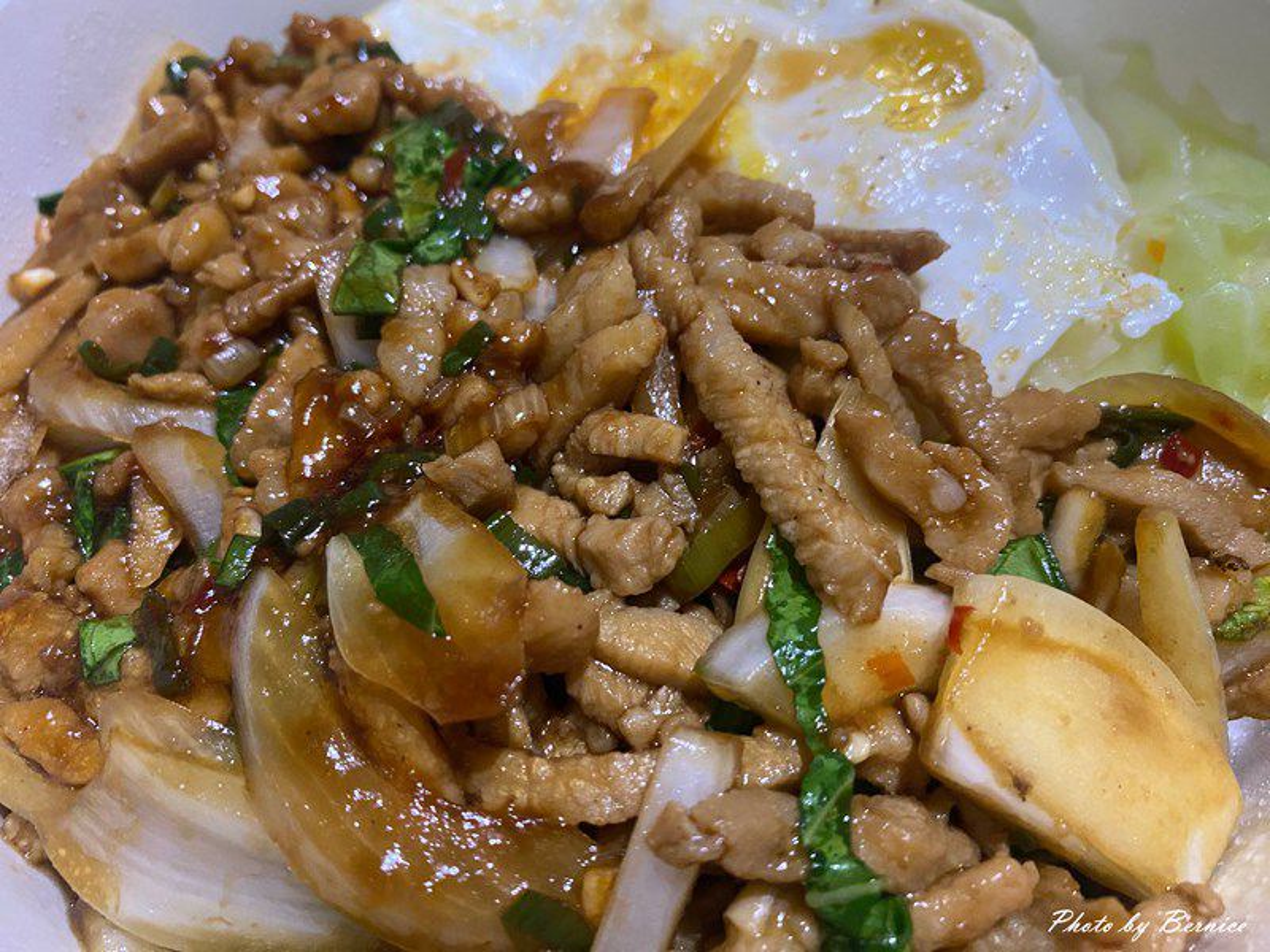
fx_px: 917
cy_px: 476
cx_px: 635
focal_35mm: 25
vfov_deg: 54.9
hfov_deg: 69.4
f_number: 1.8
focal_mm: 4.25
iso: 500
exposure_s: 1/40
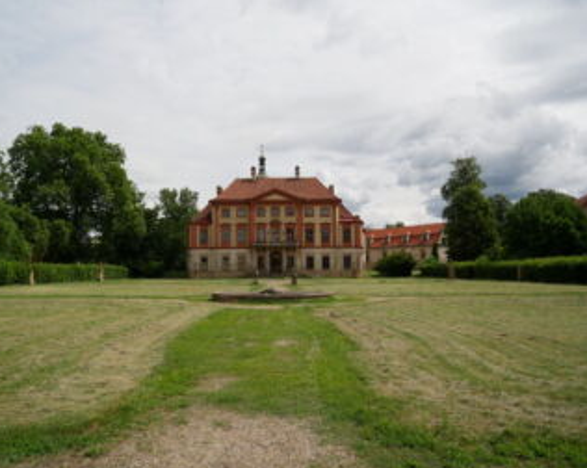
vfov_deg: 54.8
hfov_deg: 66.0
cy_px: 239
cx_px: 266
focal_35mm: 26
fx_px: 451
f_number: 4.5
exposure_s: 1/2000
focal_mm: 12
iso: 200
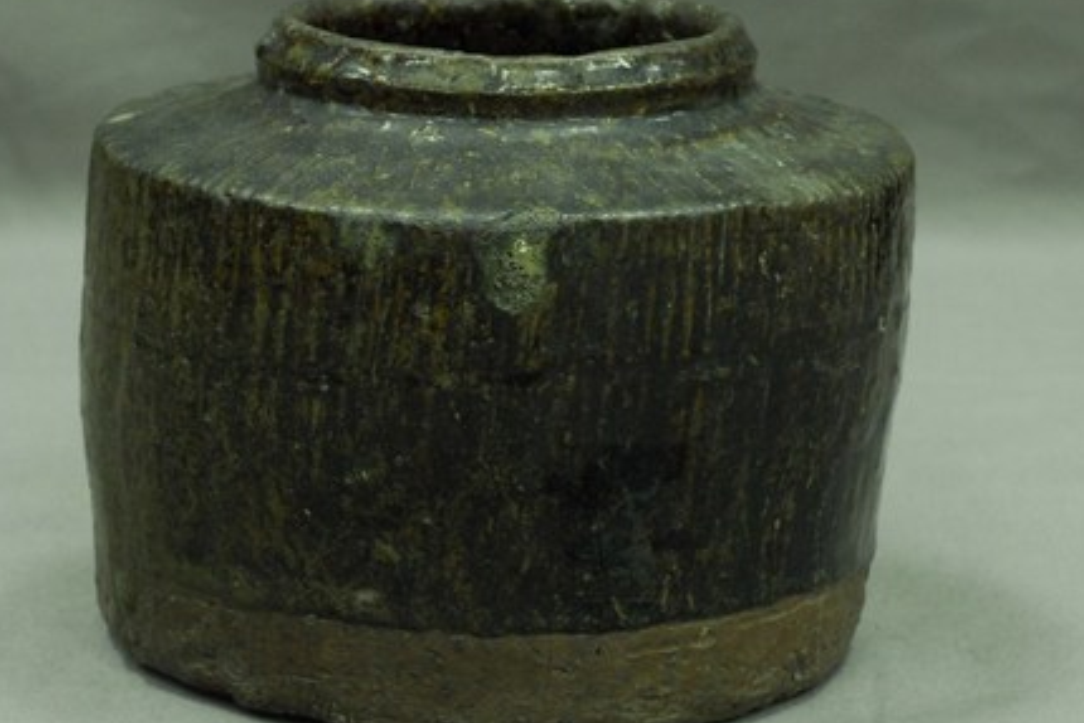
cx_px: 534
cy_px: 343
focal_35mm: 134
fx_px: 4036
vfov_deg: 10.2
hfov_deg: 15.3
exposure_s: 1/10
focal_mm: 60
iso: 1000
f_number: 10
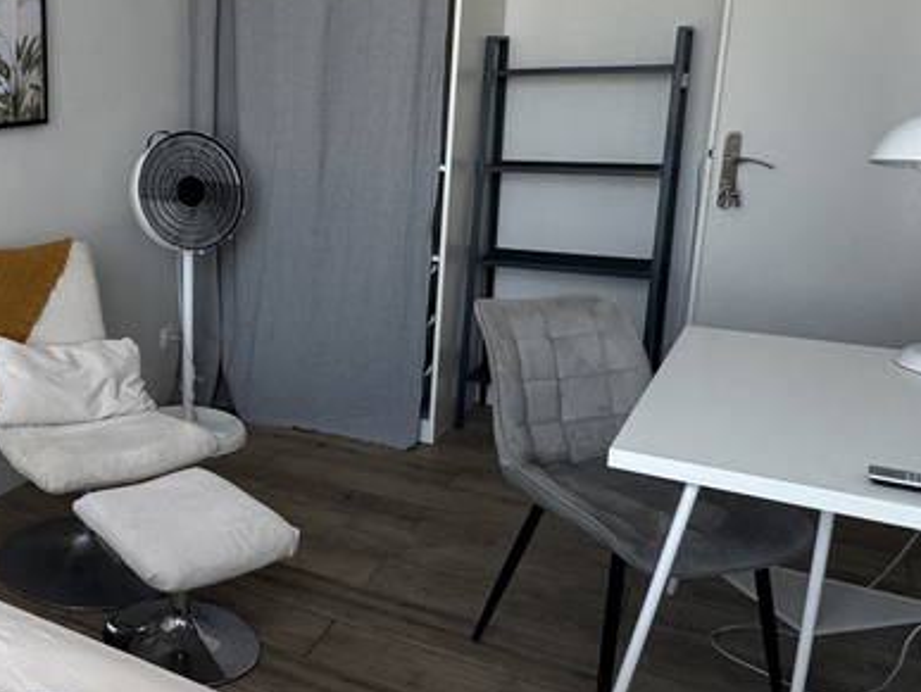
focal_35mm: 37
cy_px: 283
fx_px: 985
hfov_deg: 42.7
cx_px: -12
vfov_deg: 38.6
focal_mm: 2.22
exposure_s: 1/99
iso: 160
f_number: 2.2
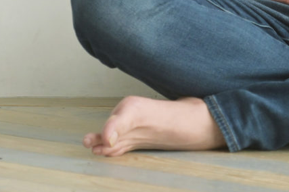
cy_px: -241
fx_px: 4468
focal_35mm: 557
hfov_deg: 3.7
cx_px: 353
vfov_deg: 2.5
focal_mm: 116
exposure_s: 1/1000
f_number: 4
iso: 500
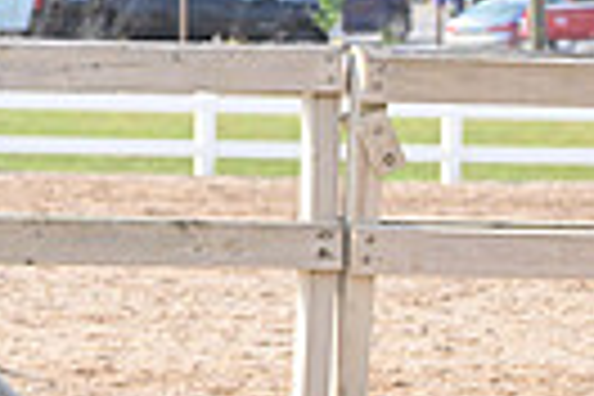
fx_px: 7226
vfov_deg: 3.1
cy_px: 2
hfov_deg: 4.6
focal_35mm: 438
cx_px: -702
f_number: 6.3
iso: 1000
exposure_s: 1/1250
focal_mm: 100
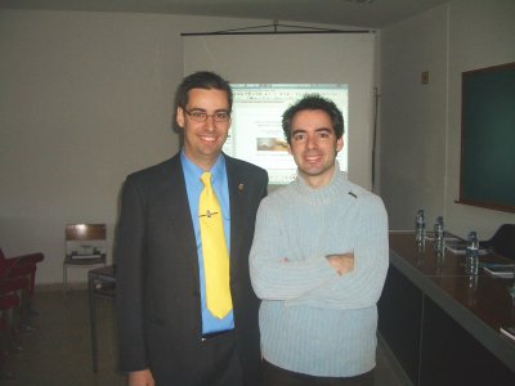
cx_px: 258
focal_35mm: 35
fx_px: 521
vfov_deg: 40.7
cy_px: 193
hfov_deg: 52.6
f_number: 2.6
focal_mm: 5.8
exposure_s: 1/60
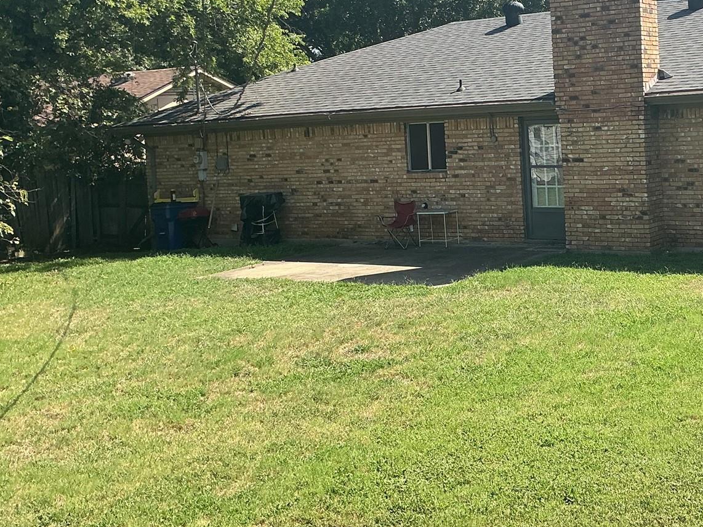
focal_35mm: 52
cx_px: 571
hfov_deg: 35.5
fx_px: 1056
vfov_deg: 27.6
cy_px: 126
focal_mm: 3
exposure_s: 1/912
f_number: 1.8
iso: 25
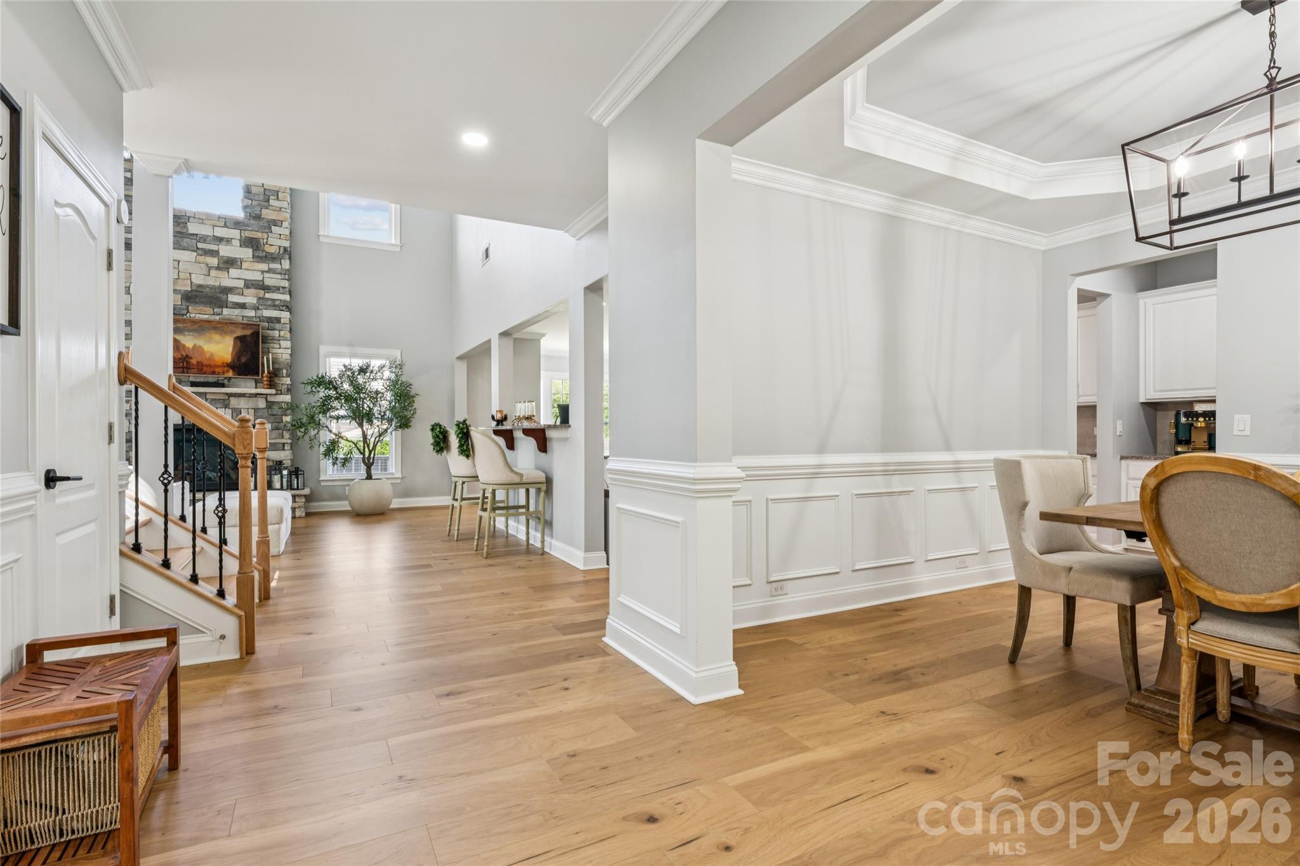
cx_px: 650
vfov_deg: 69.2
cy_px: 433
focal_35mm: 17
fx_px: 628
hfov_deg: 92.0
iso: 200
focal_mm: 17.4
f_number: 13
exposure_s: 1/4
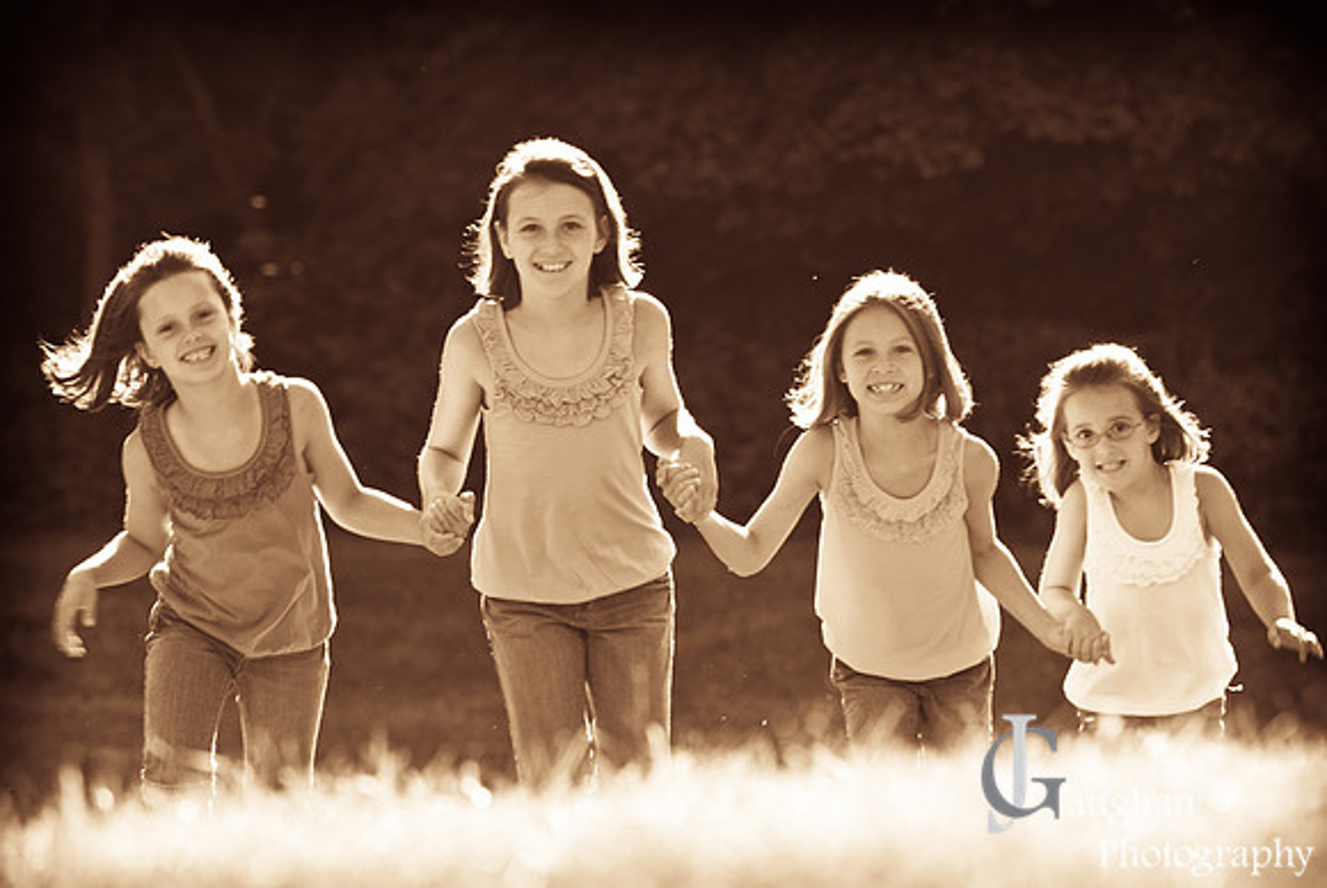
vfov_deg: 7.6
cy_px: 444
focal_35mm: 180
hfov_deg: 11.4
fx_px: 6642
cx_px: 664
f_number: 3.5
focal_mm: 120
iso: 160
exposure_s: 1/180
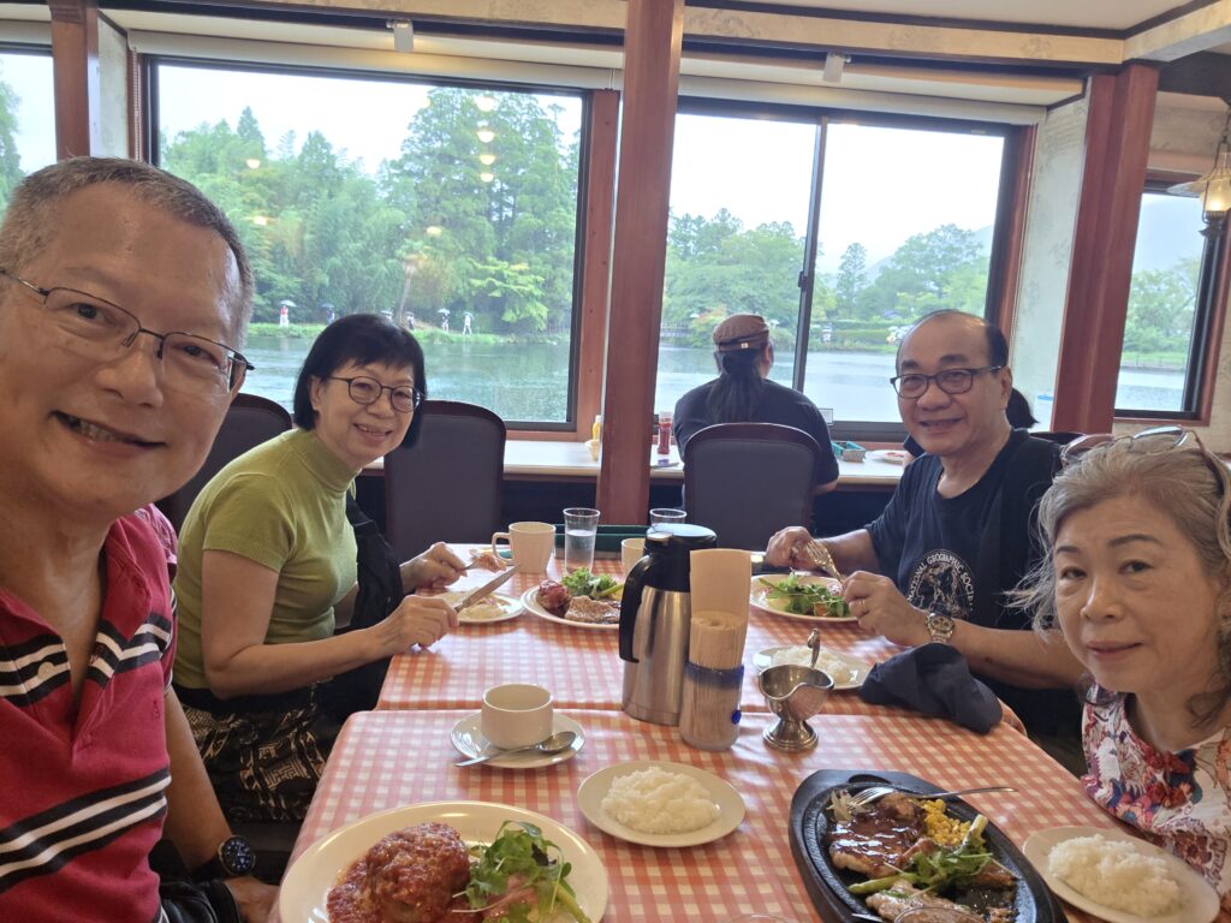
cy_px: 462
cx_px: 616
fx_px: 889
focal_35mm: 25
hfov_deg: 69.4
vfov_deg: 54.9
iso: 250
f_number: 2.2
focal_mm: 3.3
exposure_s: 1/120
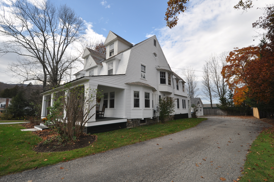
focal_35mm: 15
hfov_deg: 100.5
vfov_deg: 77.2
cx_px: 137
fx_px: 114
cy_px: 91
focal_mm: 10
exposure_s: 1/200
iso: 200
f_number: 9
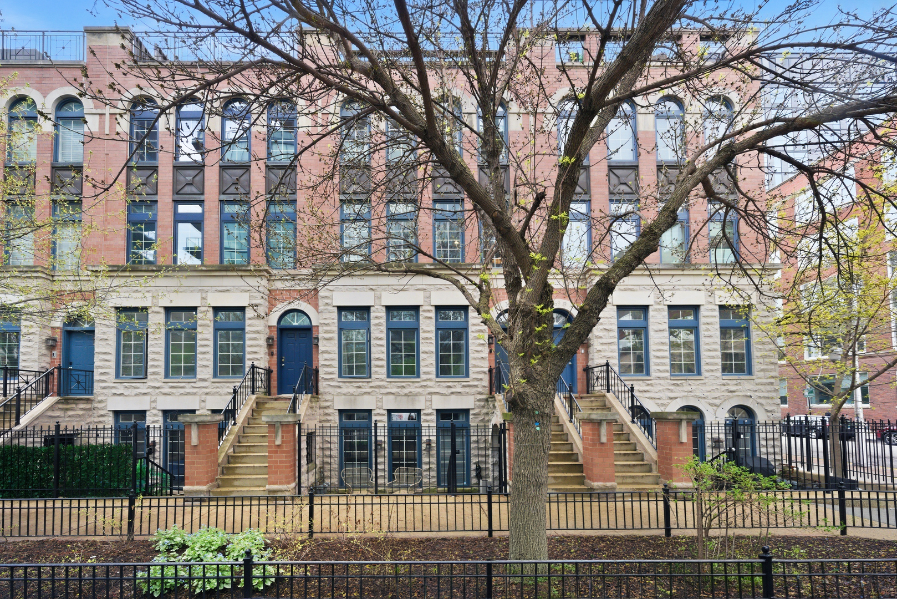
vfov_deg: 90.1
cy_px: 300
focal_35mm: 12
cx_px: 448
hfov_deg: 112.6
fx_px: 299
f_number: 7.1
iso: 640
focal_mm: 12
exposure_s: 1/250
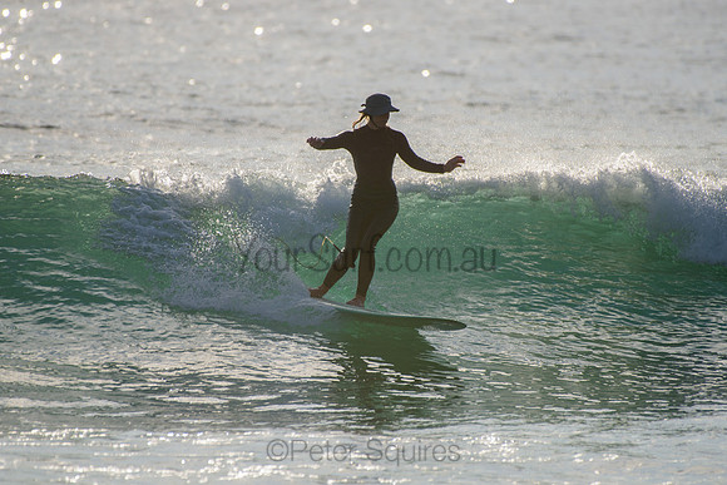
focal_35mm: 613
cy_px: 249
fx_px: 12371
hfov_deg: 3.4
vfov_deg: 2.2
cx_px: 377
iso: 64
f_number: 5.6
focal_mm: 500
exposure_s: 1/2000
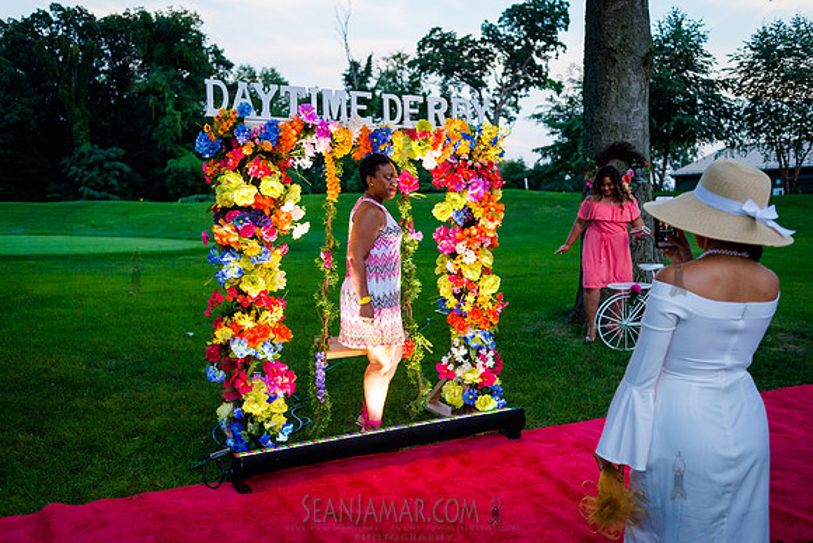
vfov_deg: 37.9
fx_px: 791
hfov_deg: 54.4
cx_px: 406
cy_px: 272
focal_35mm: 35
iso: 2000
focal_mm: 35
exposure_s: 1/1000
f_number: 3.5
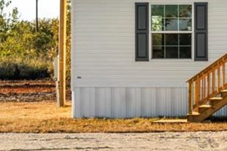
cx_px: 386
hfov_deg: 10.8
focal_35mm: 180
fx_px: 1134
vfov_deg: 7.6
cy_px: 63
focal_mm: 35
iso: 100
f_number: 8
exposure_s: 1/60
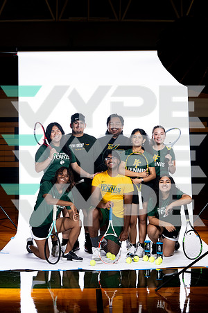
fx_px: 607
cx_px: 104
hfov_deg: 19.5
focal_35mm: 70
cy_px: 156
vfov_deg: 28.8
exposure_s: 1/250
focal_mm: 70
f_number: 6.3
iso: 400
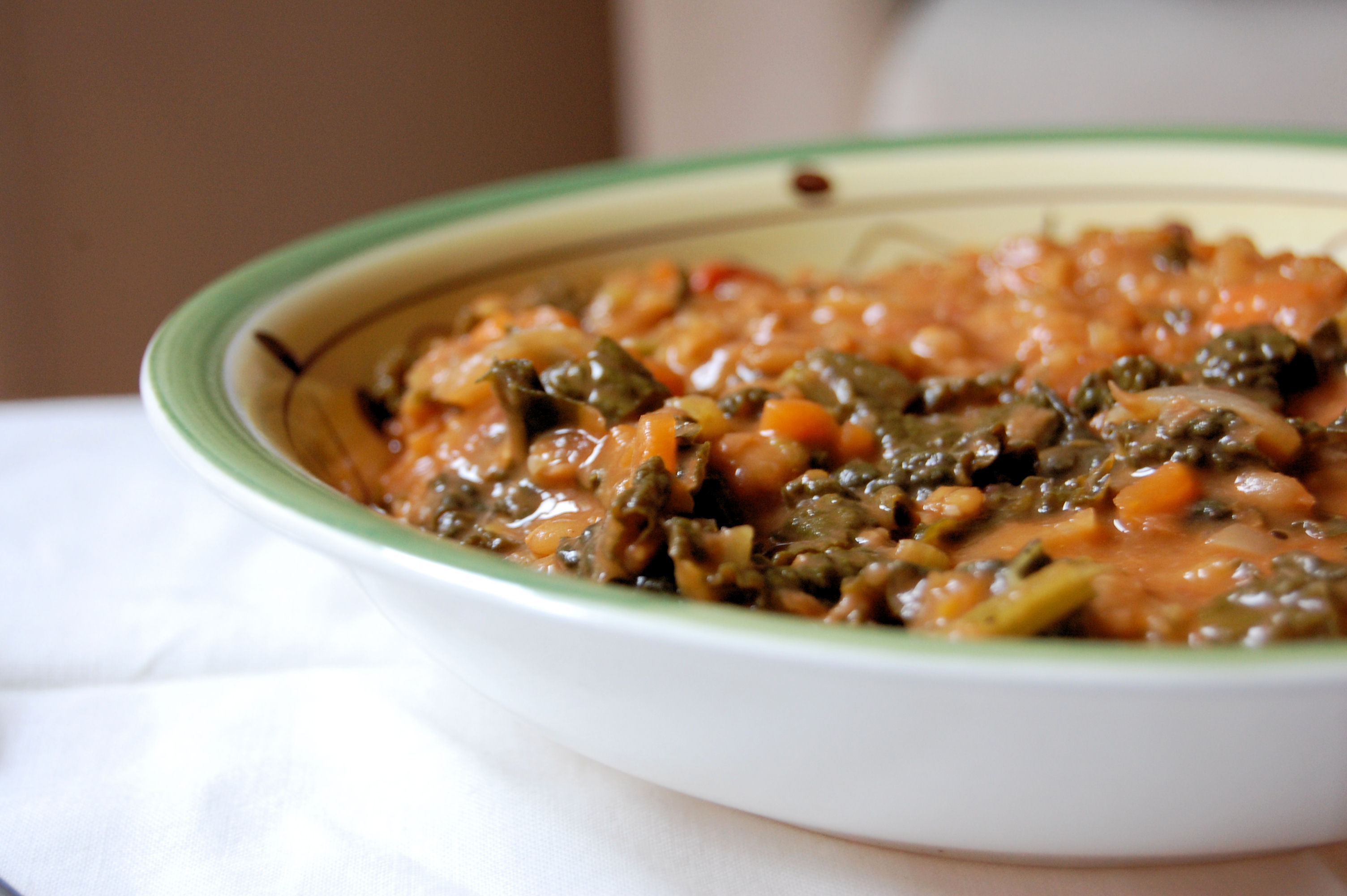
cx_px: 674
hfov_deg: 26.0
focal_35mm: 78
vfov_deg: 17.5
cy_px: 448
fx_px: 2916
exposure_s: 1/15
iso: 800
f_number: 5.6
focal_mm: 52
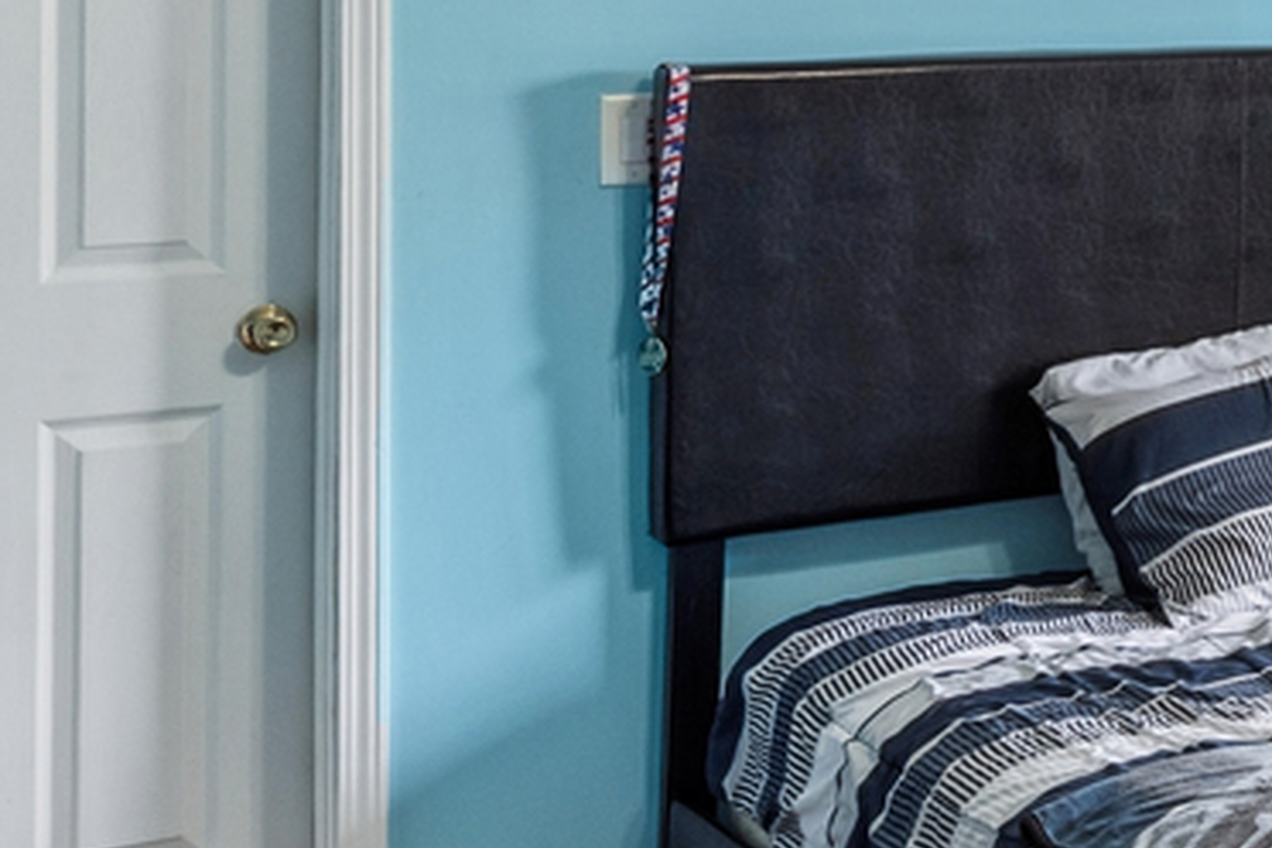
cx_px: 2158
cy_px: -123
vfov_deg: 17.7
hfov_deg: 20.8
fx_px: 2614
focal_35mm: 74
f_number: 11
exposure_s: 1/25
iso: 200
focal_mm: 17
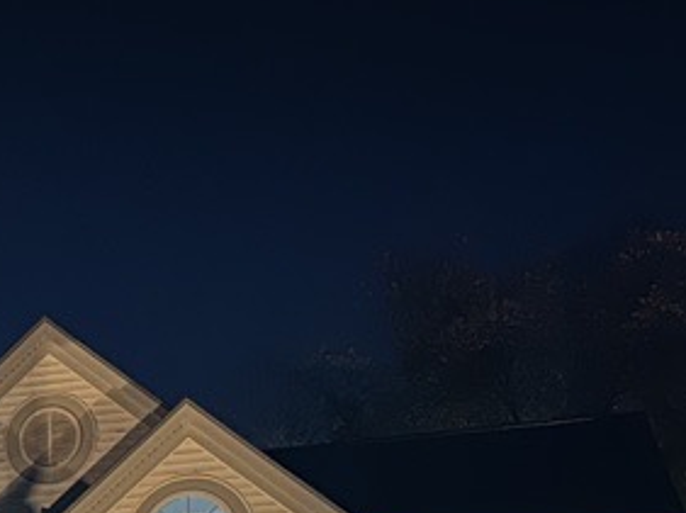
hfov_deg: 20.4
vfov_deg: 14.6
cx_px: -46
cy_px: 829
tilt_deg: +5.8
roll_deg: +0.8
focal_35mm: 92
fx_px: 1822
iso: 1250
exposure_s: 1/16
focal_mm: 6.86
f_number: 1.78
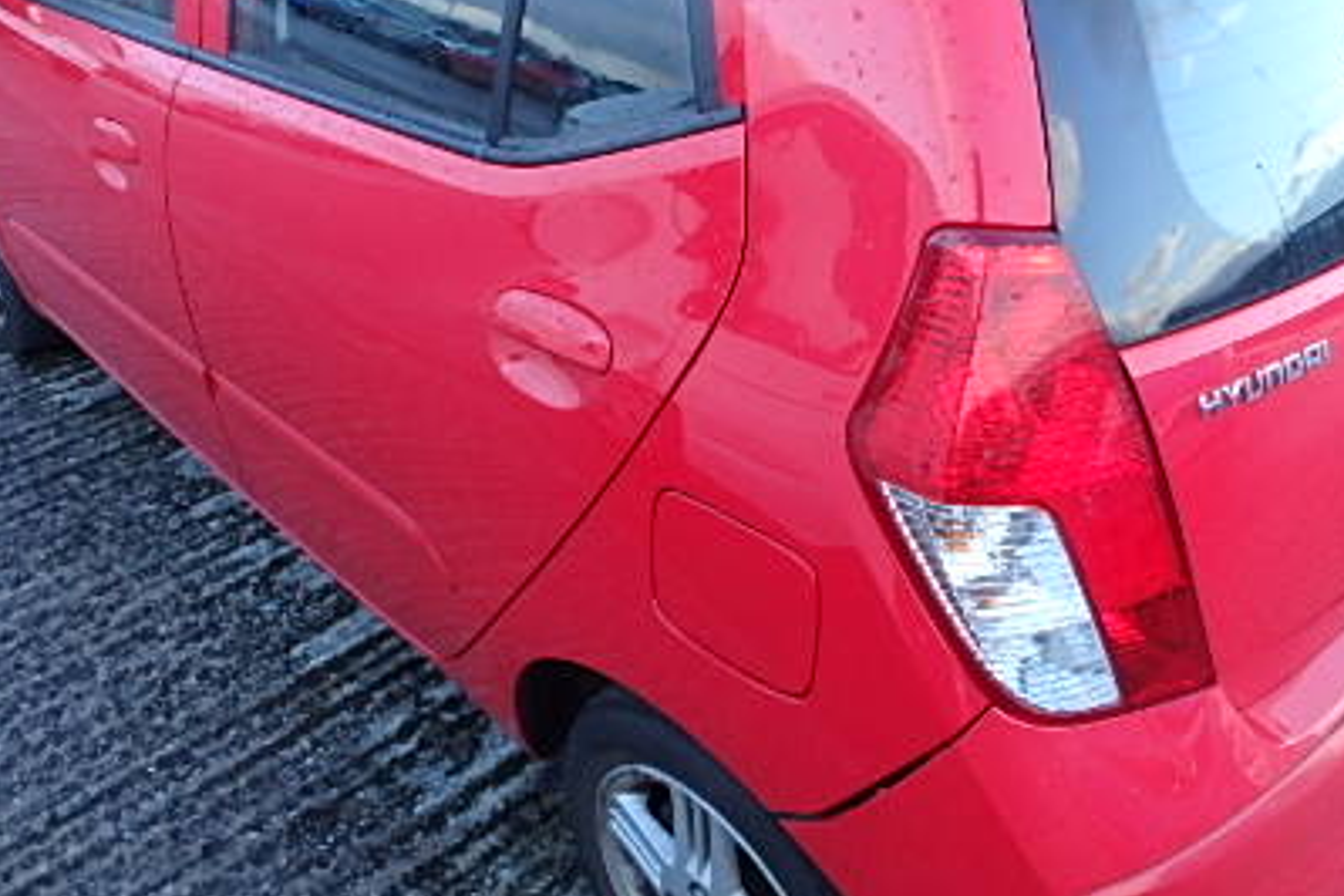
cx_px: 768
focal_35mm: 35
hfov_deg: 54.2
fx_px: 1307
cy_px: 330
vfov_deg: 37.6
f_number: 3.5
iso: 200
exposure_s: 1/50
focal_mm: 3.7
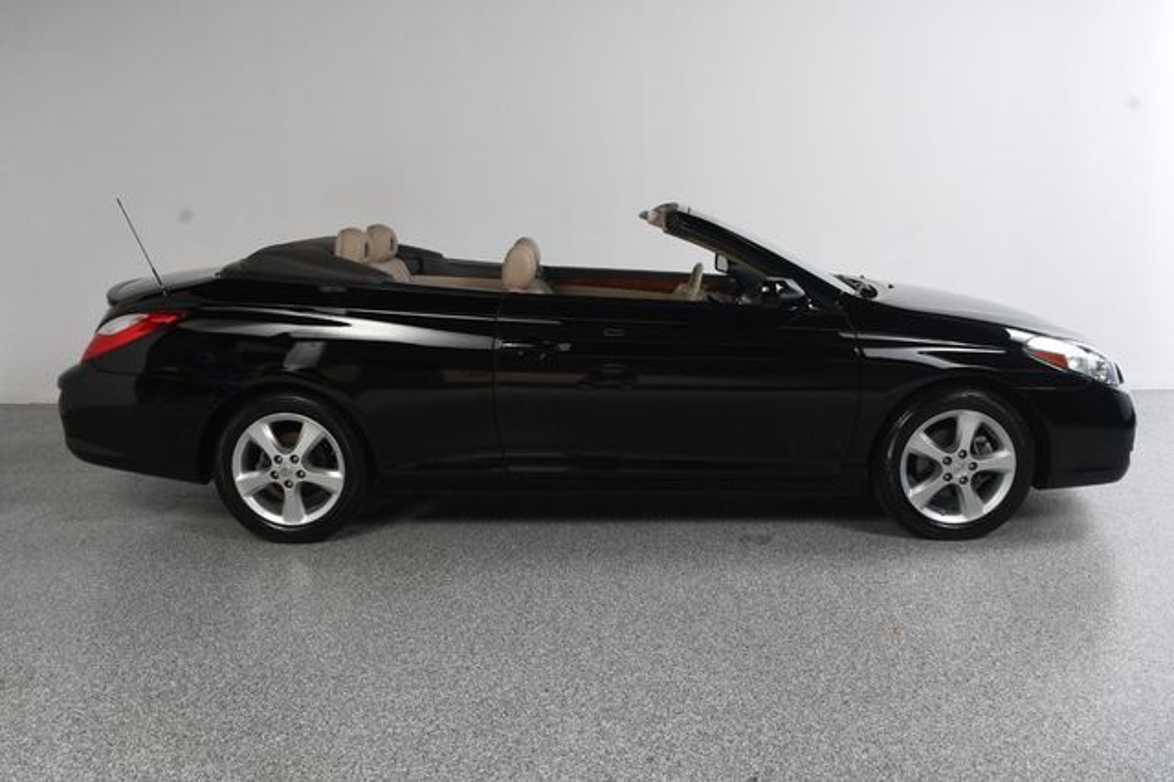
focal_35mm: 30
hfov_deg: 62.0
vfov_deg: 43.6
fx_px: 978
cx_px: 587
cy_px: 391
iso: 100
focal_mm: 20
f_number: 10
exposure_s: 1/160
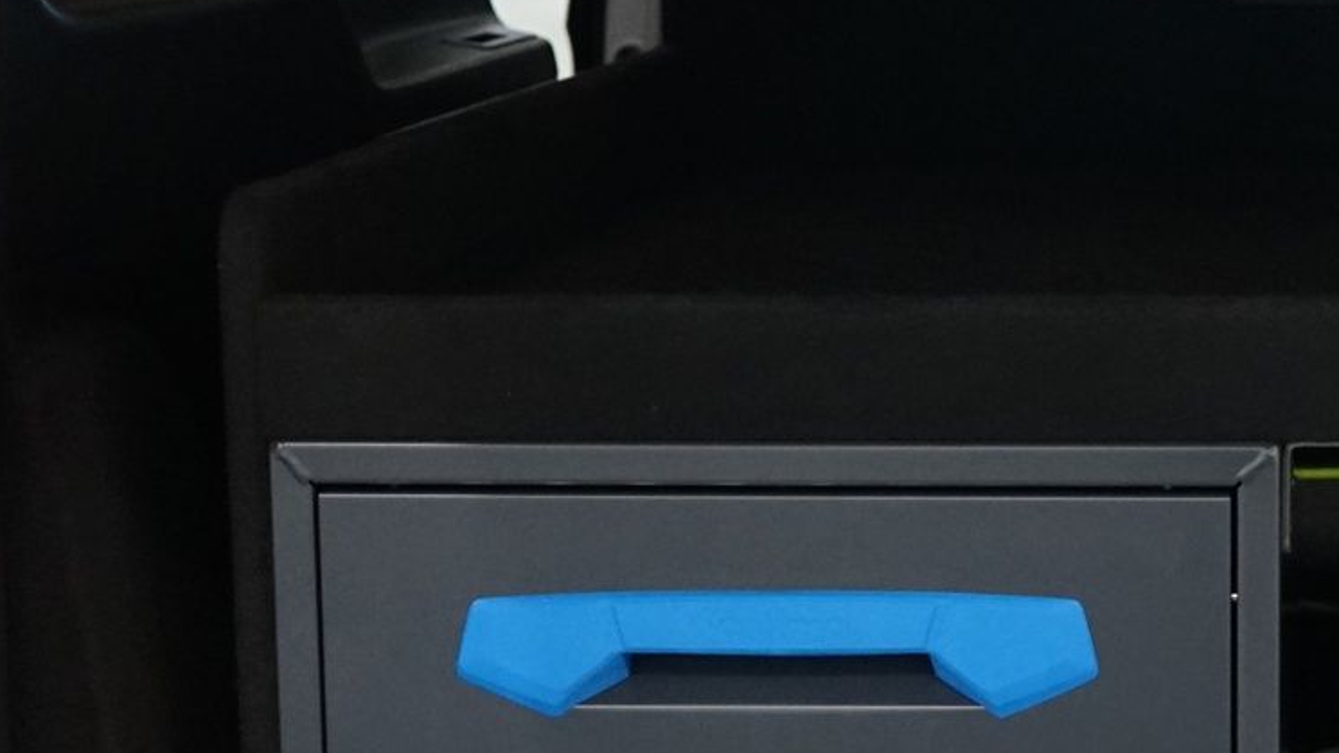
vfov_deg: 11.9
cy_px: 294
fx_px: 3621
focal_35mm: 102
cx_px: 1391
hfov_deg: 20.2
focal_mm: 29
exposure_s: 1/160
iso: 2500
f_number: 3.5
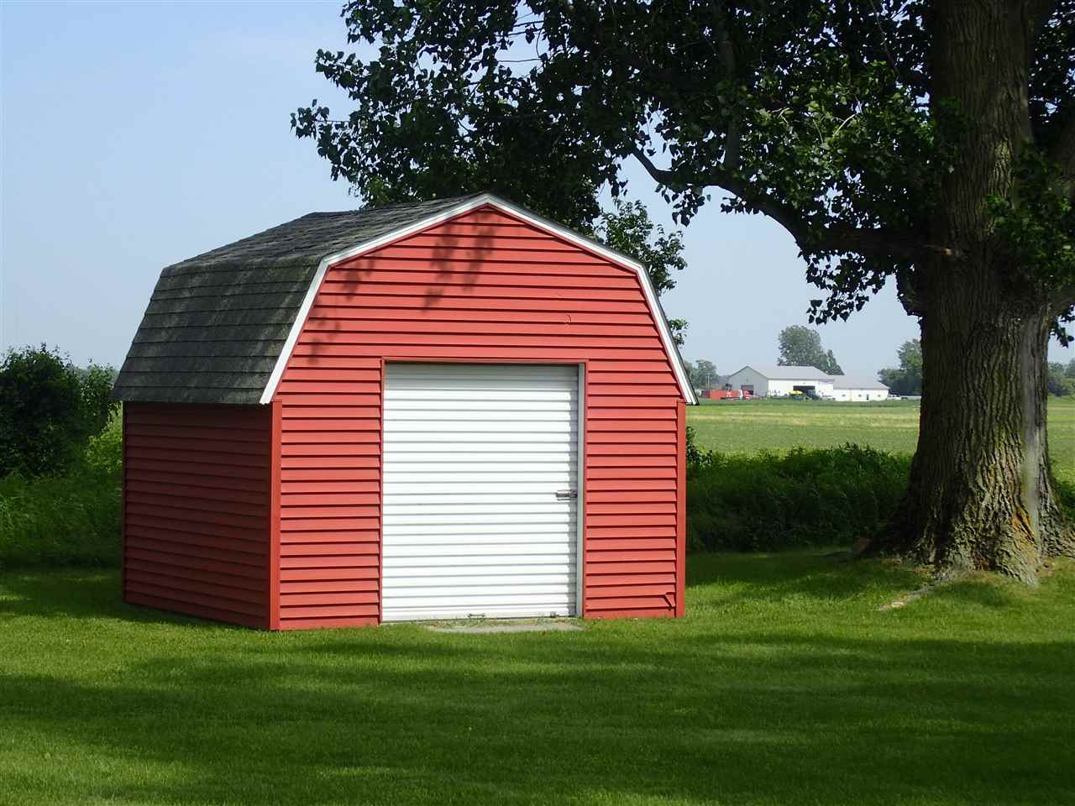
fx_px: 3106
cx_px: 538
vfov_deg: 14.8
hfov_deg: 19.6
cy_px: 403
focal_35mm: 100
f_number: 6.3
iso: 100
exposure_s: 1/250
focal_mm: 18
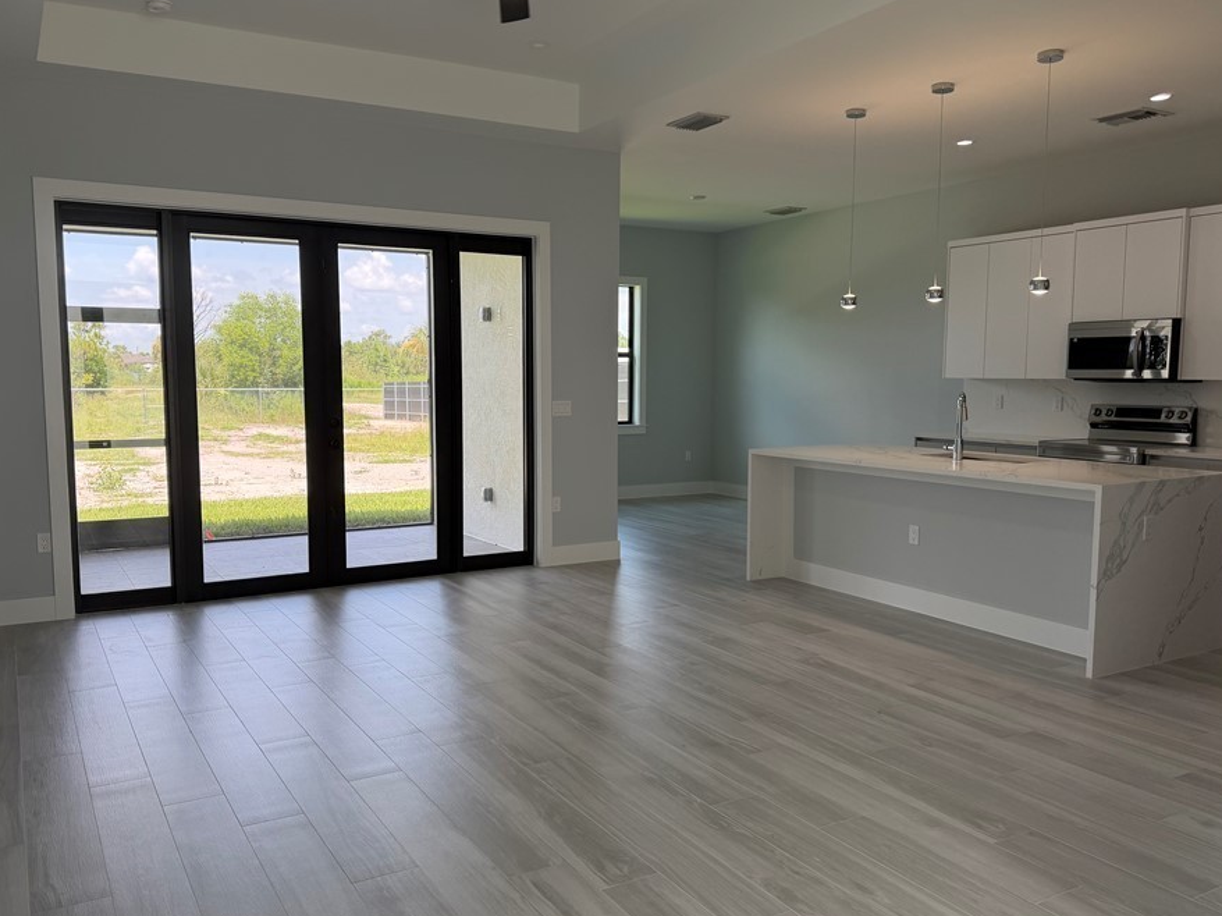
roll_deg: +0.9
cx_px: 573
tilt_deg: -6.1
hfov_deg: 63.4
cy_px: 468
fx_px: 988
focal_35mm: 28
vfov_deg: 49.7
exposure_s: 1/497
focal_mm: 6.76
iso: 100
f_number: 1.78
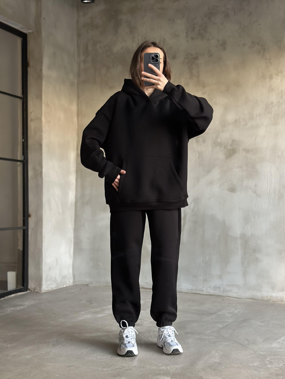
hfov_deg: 30.3
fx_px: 527
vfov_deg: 39.7
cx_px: 142
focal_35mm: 48
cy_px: 190
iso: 400
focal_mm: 6.86
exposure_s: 1/52
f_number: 1.78
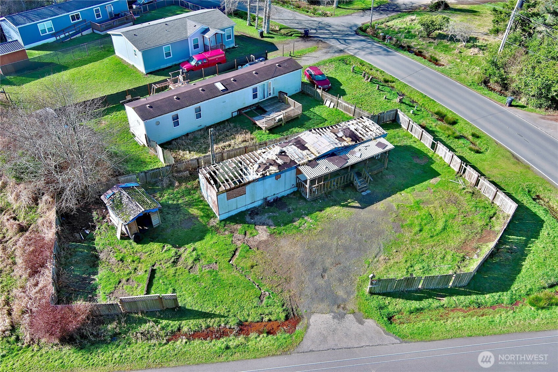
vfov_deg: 45.0
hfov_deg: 63.7
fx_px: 449
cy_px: 186
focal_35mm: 29
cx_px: 279
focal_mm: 10.57
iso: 100
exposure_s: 1/450
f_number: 2.8
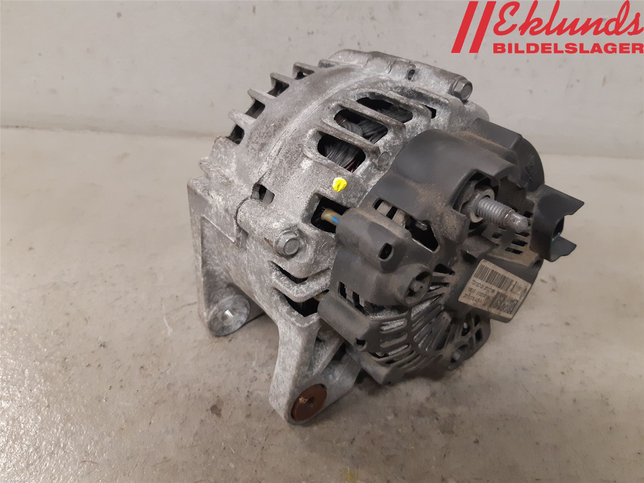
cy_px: 242
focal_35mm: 26
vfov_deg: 53.1
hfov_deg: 67.3
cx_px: 322
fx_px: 484
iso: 250
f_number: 1.7
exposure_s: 1/50
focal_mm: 3.93
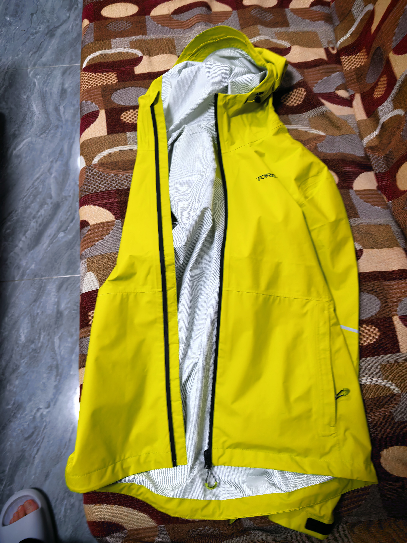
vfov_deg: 71.6
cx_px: 204
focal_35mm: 24
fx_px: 376
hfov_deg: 56.8
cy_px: 272
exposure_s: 1/50
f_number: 2
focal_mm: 8.5
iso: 320
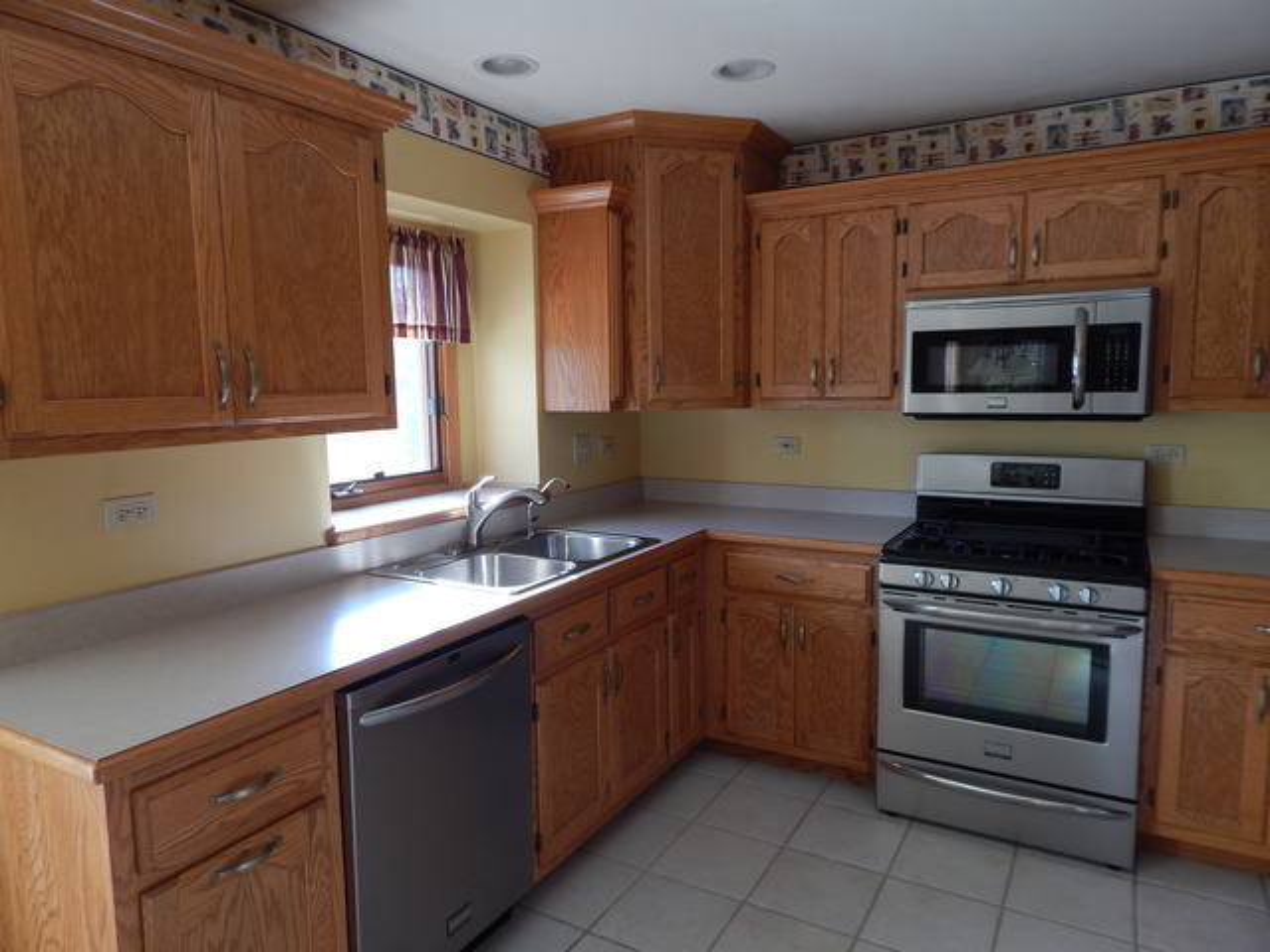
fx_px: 844
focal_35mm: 23
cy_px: 476
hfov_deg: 73.9
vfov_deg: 58.9
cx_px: 635
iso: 125
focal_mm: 4
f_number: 3
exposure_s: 1/40
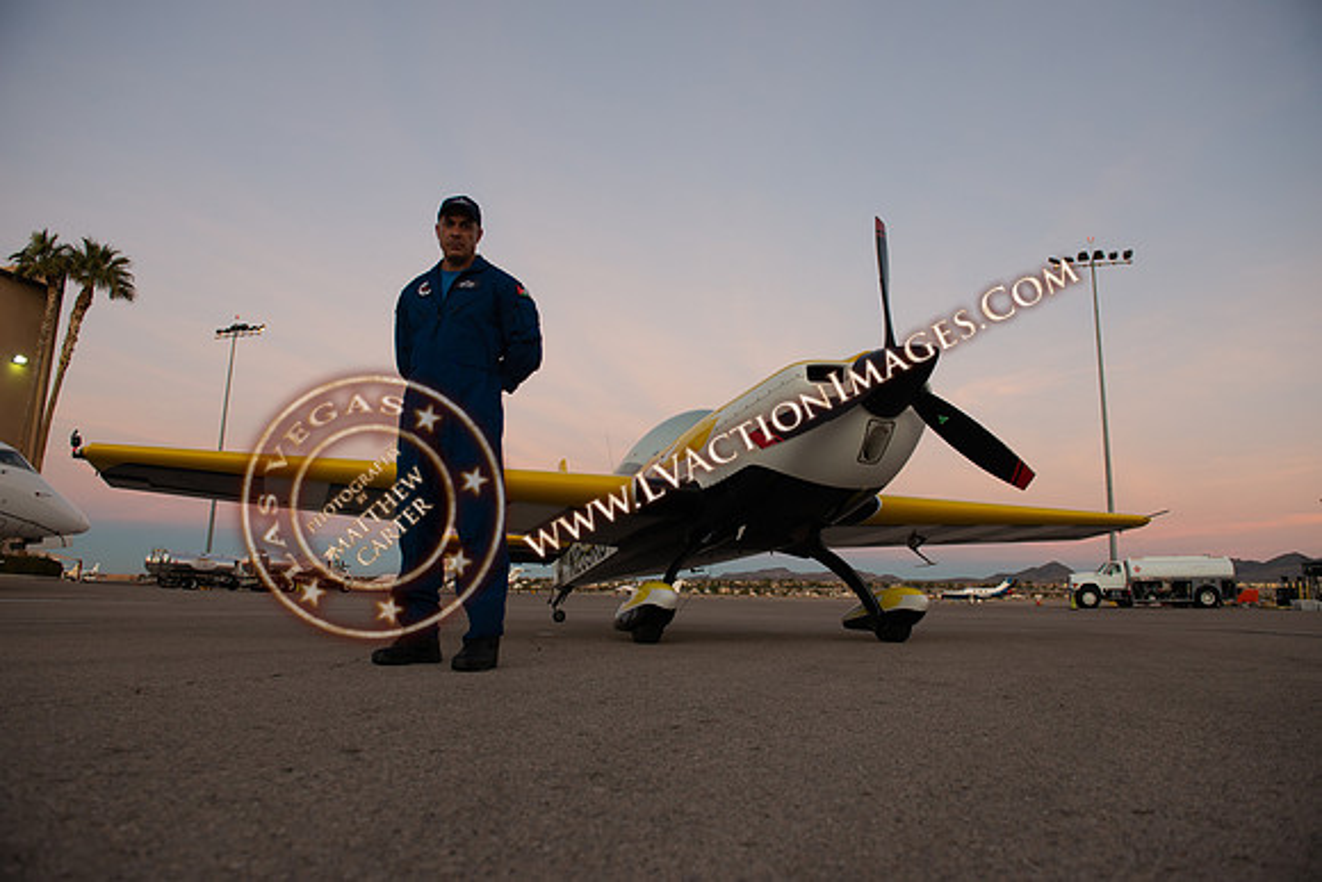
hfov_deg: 73.7
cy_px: 441
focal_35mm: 24
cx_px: 661
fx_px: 881
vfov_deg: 53.2
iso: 400
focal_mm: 24
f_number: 4.5
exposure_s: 1/80
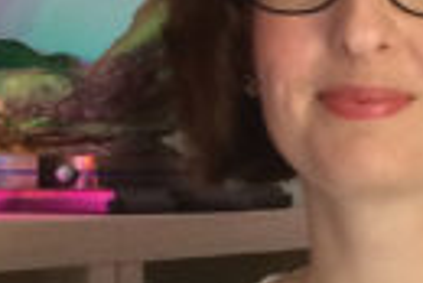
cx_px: 657
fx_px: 2094
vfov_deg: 7.7
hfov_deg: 11.0
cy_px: 257
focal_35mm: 178
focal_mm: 4.15
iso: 160
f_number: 2.2
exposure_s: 1/33
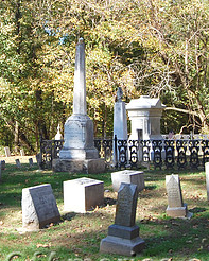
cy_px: 87
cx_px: 58
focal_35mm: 73
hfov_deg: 20.9
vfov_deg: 25.9
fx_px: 564
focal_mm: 22
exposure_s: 1/160
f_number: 7.1
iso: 200
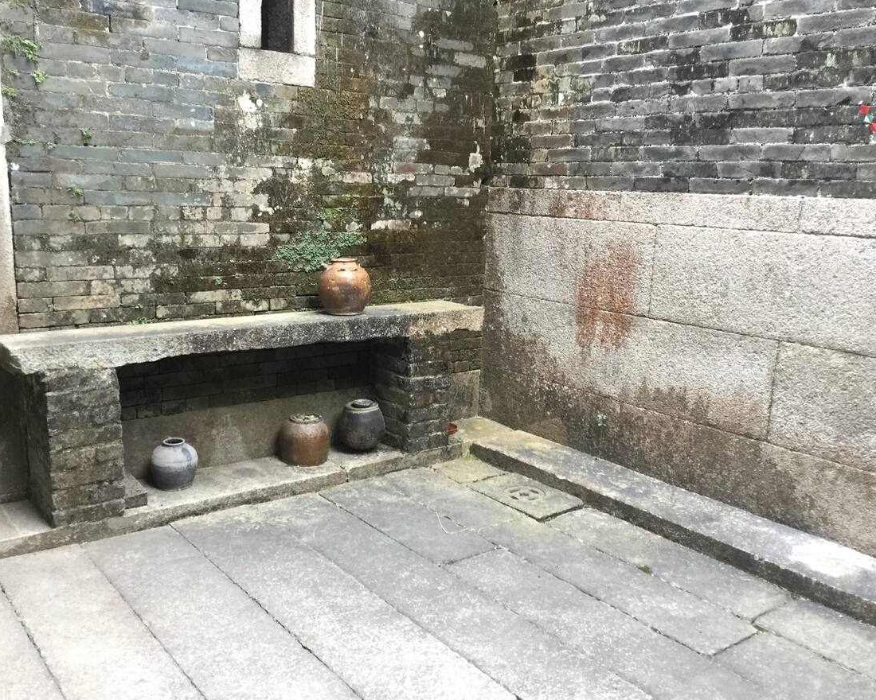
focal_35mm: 33
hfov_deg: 54.2
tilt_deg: -11.7
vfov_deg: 44.5
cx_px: 409
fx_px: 856
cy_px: 356
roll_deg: -2.3
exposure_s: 1/33
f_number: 2.4
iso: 64
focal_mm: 3.3
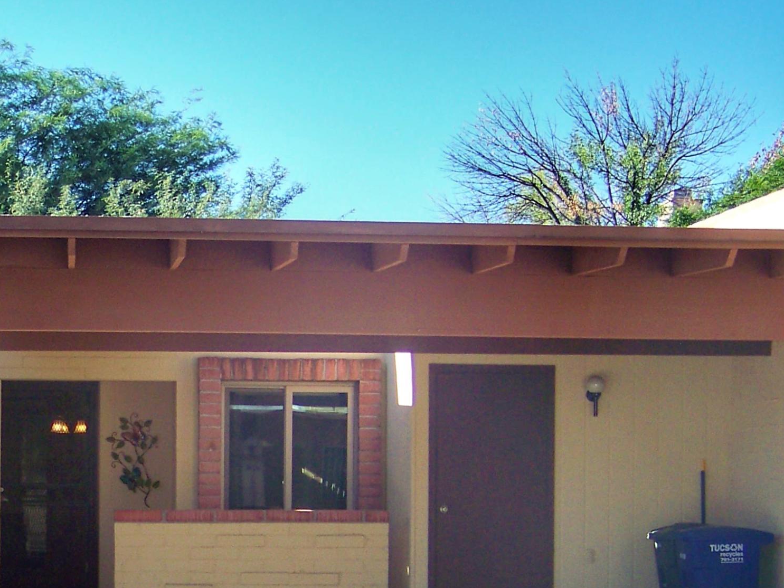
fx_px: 2242
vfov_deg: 14.8
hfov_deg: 19.4
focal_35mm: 99
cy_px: 508
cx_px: 31
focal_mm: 7.6
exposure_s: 1/320
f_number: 2.8
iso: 64
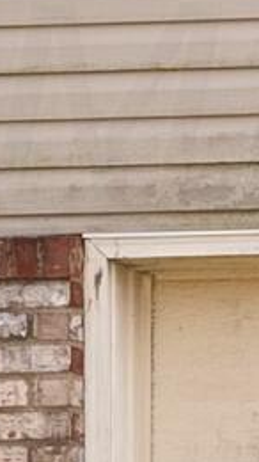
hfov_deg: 1.5
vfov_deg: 2.6
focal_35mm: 821
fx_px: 10037
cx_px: 30
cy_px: 104
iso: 640
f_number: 9
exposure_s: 1/400
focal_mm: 68
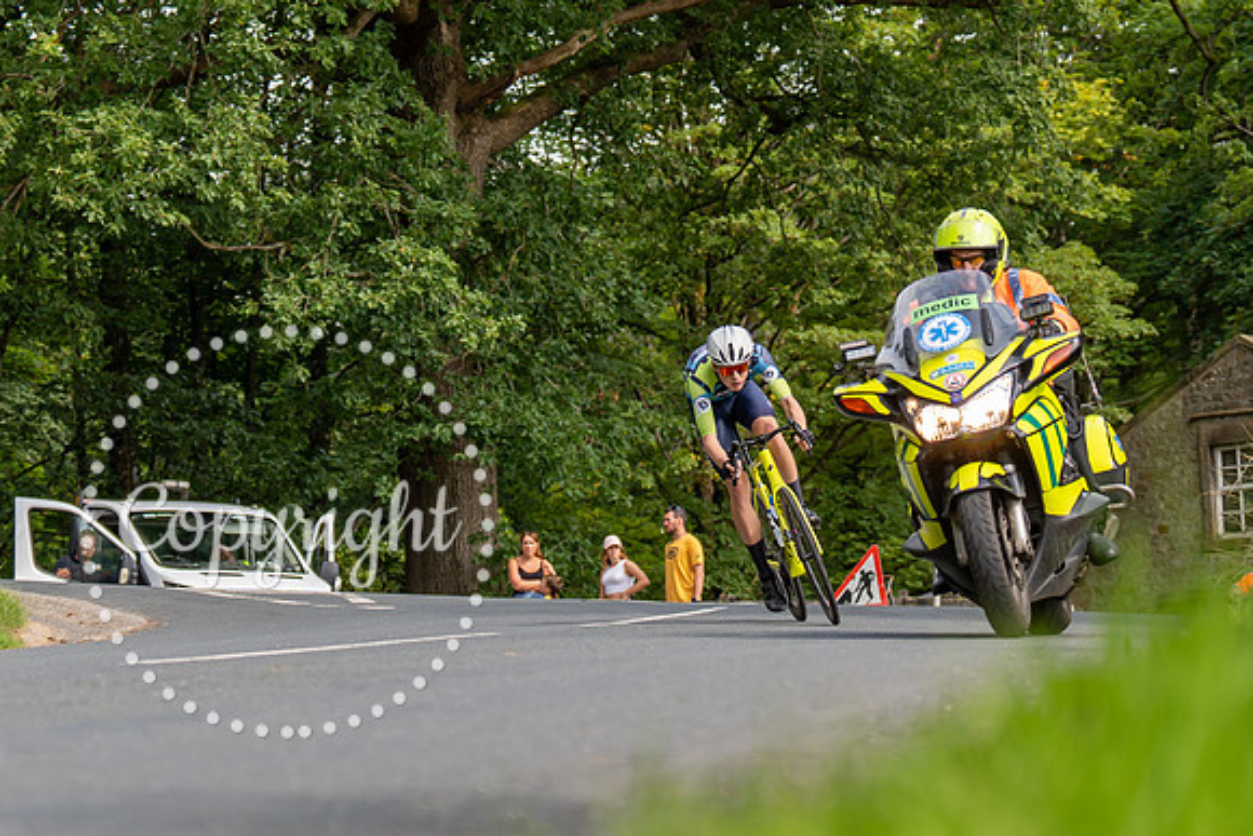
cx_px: 805
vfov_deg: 10.3
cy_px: 492
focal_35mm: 134
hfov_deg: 15.3
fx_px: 4656
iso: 160
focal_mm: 70
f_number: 3.2
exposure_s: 1/1000
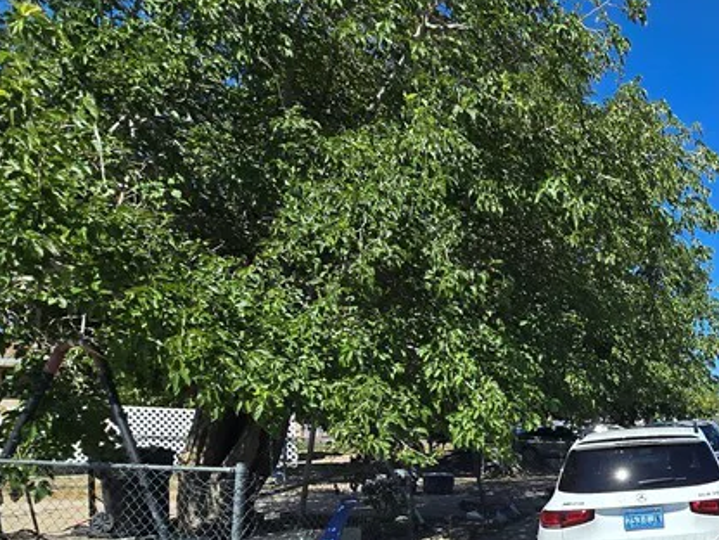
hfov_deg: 44.1
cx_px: 785
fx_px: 665
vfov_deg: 40.3
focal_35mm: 32
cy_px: 502
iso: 50
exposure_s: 1/2308
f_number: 2.2
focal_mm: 2.2
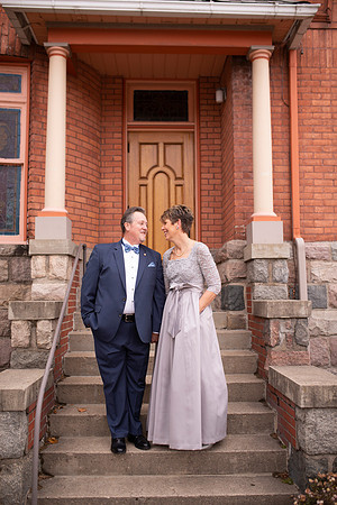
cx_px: 168
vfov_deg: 54.4
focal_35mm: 35
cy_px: 252
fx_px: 491
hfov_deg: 37.9
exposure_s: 1/200
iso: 100
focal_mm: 35
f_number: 2.2
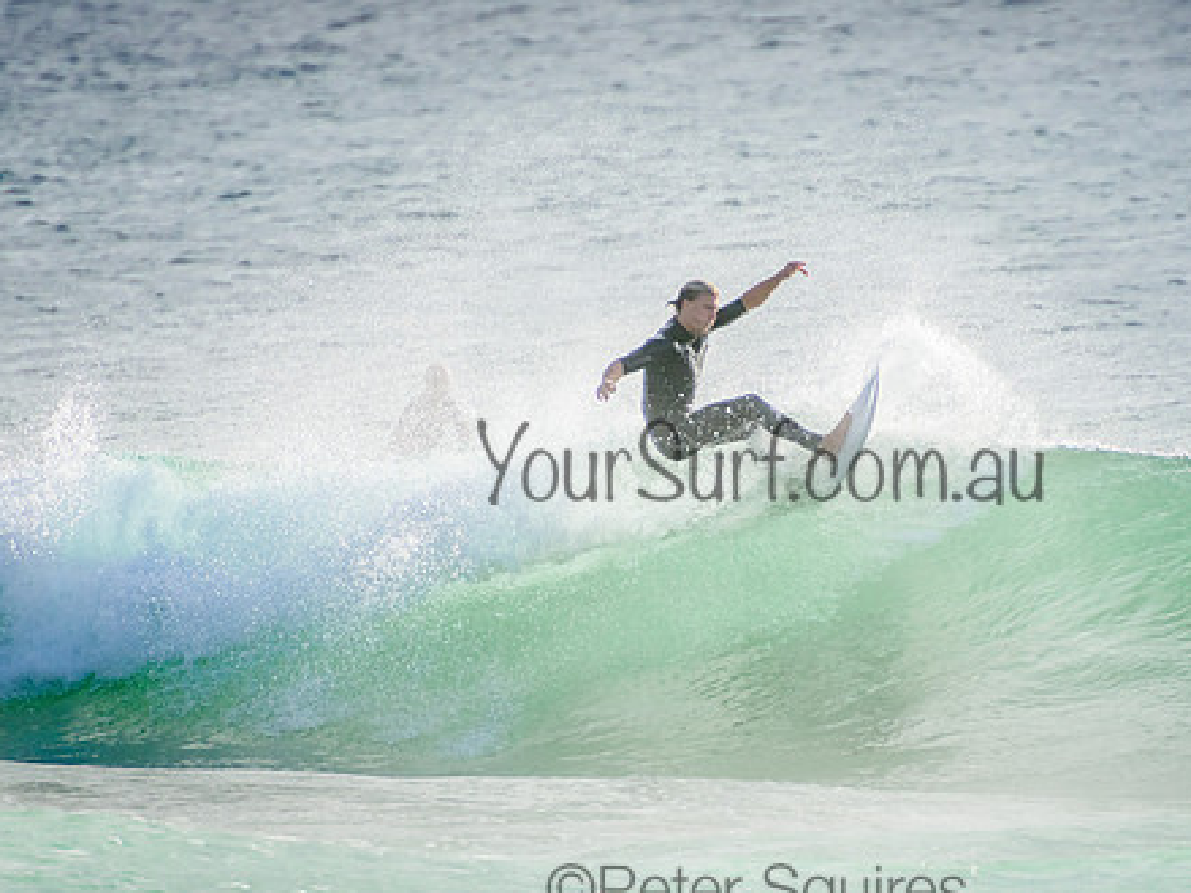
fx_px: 26210
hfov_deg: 2.6
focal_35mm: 762
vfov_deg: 2.0
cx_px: 757
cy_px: 438
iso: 320
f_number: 5.6
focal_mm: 400
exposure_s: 1/2000
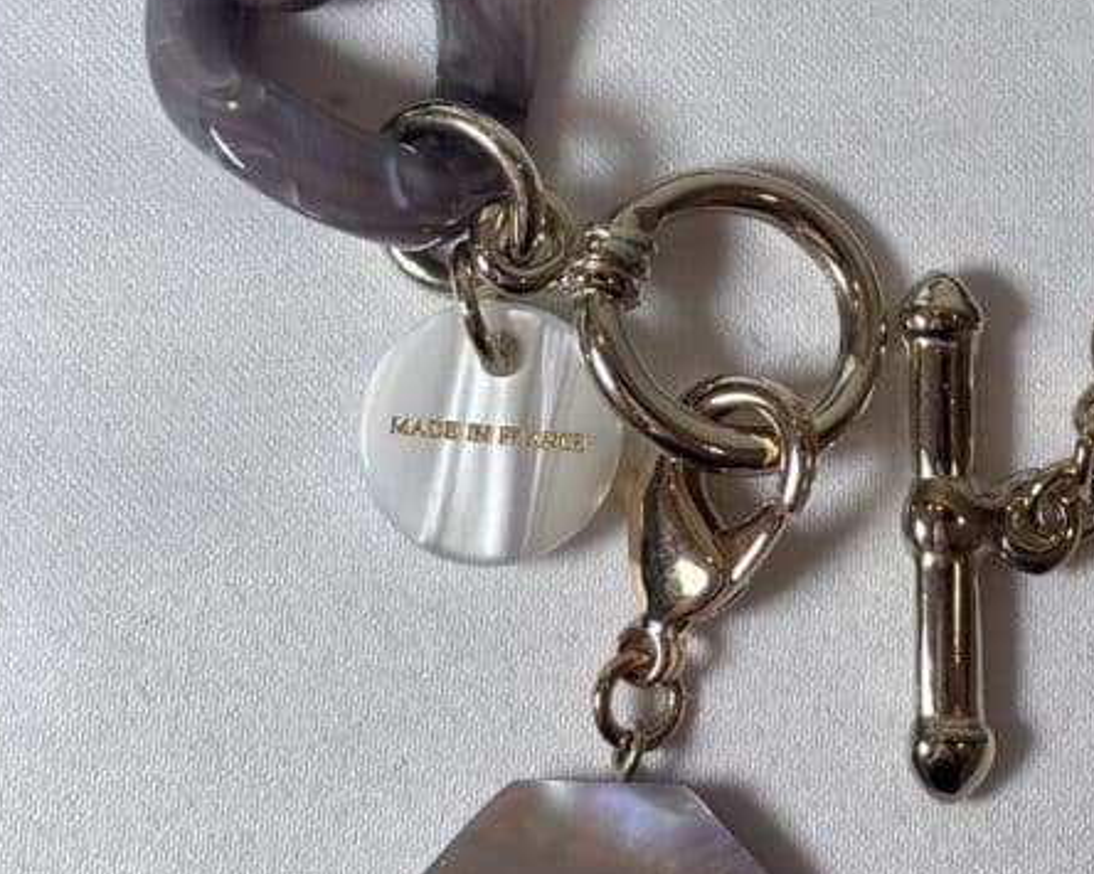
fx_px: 3787
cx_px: 833
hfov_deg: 16.3
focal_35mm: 117
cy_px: 79
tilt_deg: -78.1
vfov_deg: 13.1
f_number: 1.6
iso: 25
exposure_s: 1/130
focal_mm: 5.96
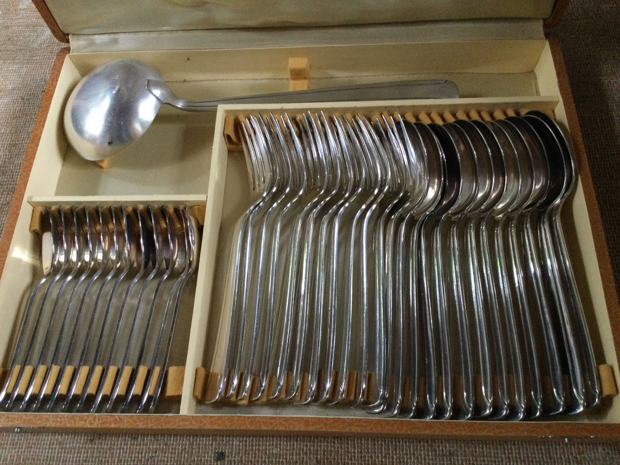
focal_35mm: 31
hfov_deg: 58.4
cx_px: 310
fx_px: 555
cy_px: 232
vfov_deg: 45.4
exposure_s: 1/17
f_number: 2.4
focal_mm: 3.3
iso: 250
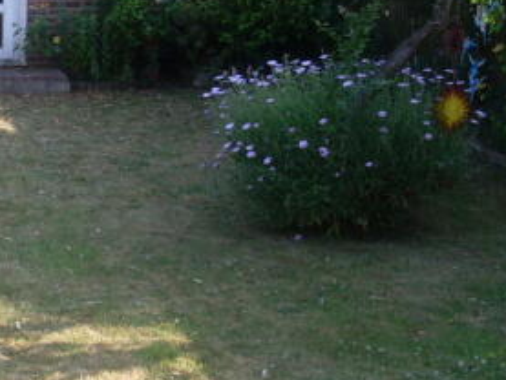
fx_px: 1170
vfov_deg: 18.4
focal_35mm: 80
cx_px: -8
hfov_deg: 23.3
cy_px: 142
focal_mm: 6.3
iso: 80
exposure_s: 1/350
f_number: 3
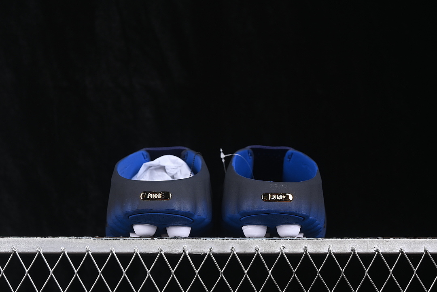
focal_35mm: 75
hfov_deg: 27.0
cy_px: 146
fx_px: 910
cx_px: 218
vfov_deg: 18.2
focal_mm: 50
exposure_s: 1/60
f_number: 6.3
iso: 160
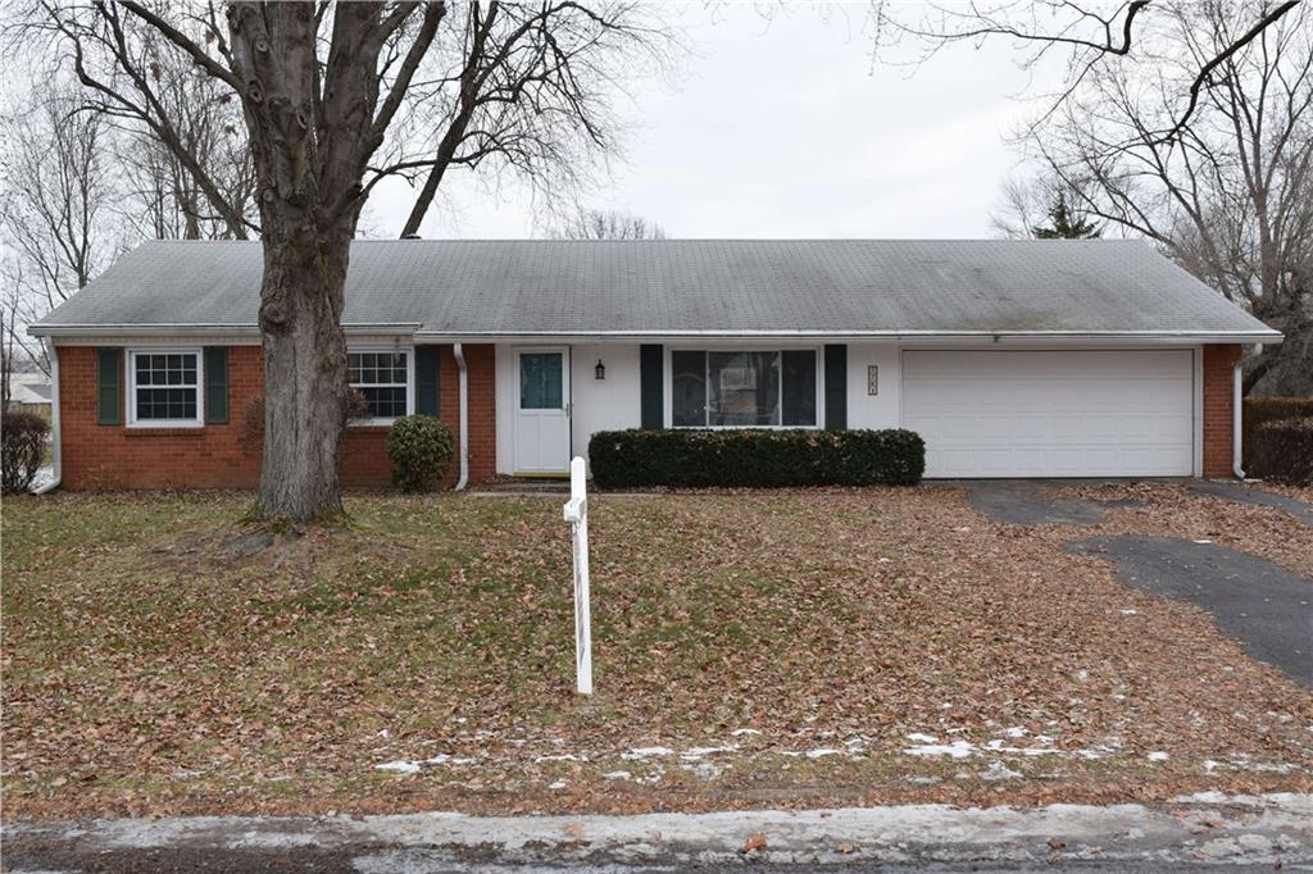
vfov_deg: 39.9
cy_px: 437
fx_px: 1203
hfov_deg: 57.2
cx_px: 656
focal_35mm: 33
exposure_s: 1/60
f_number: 7.1
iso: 800
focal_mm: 22
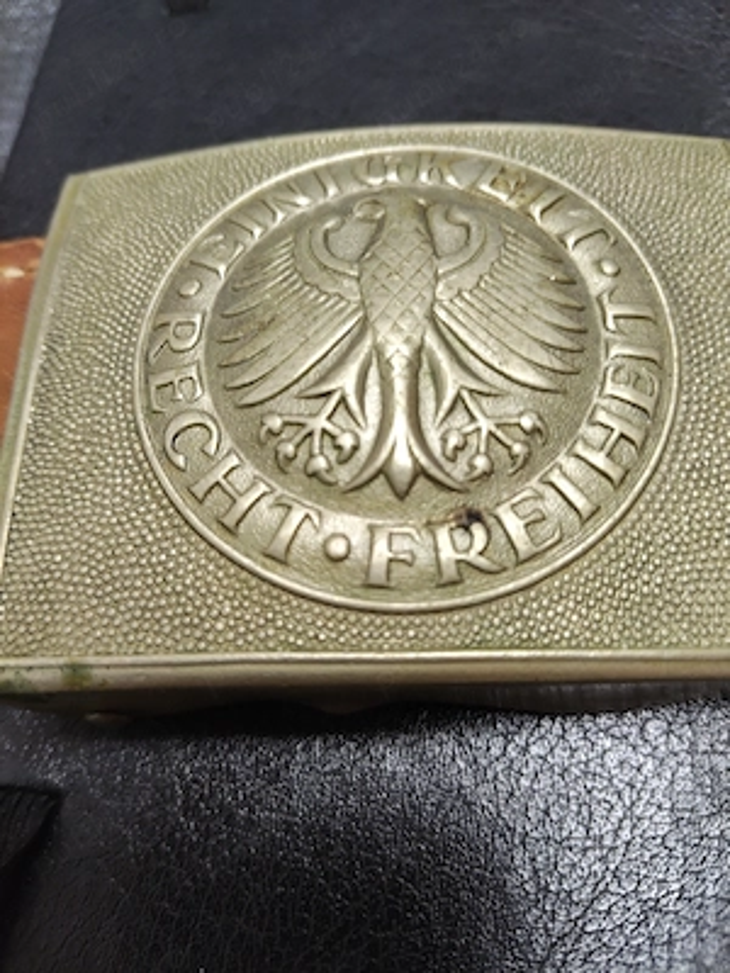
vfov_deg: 69.4
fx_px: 703
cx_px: 365
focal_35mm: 25
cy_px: 486
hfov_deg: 54.9
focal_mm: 4.15
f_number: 1.8
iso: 303
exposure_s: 1/33.3
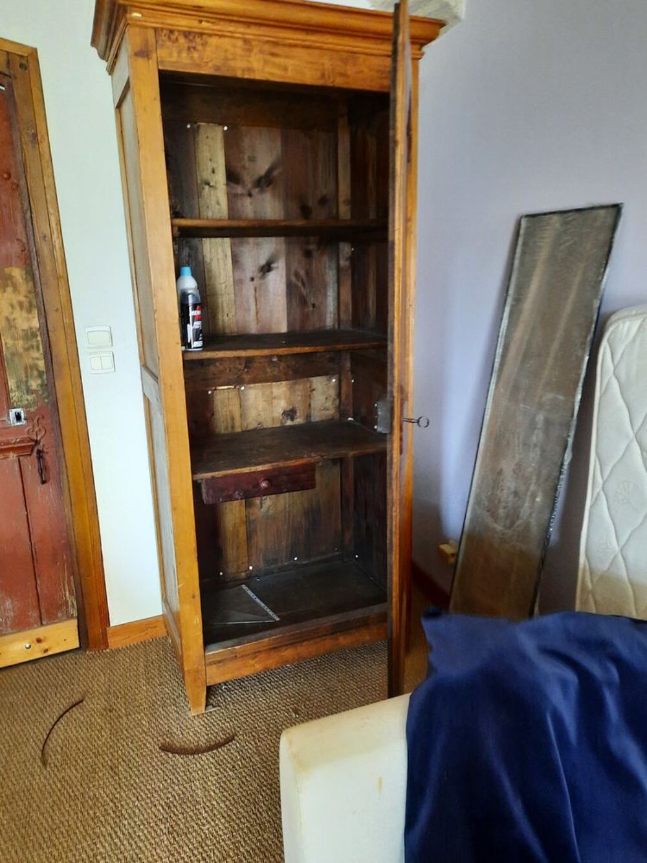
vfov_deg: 69.4
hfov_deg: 54.9
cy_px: 432
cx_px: 324
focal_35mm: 25
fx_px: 623
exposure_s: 1/30
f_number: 2
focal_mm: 4.6
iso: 400
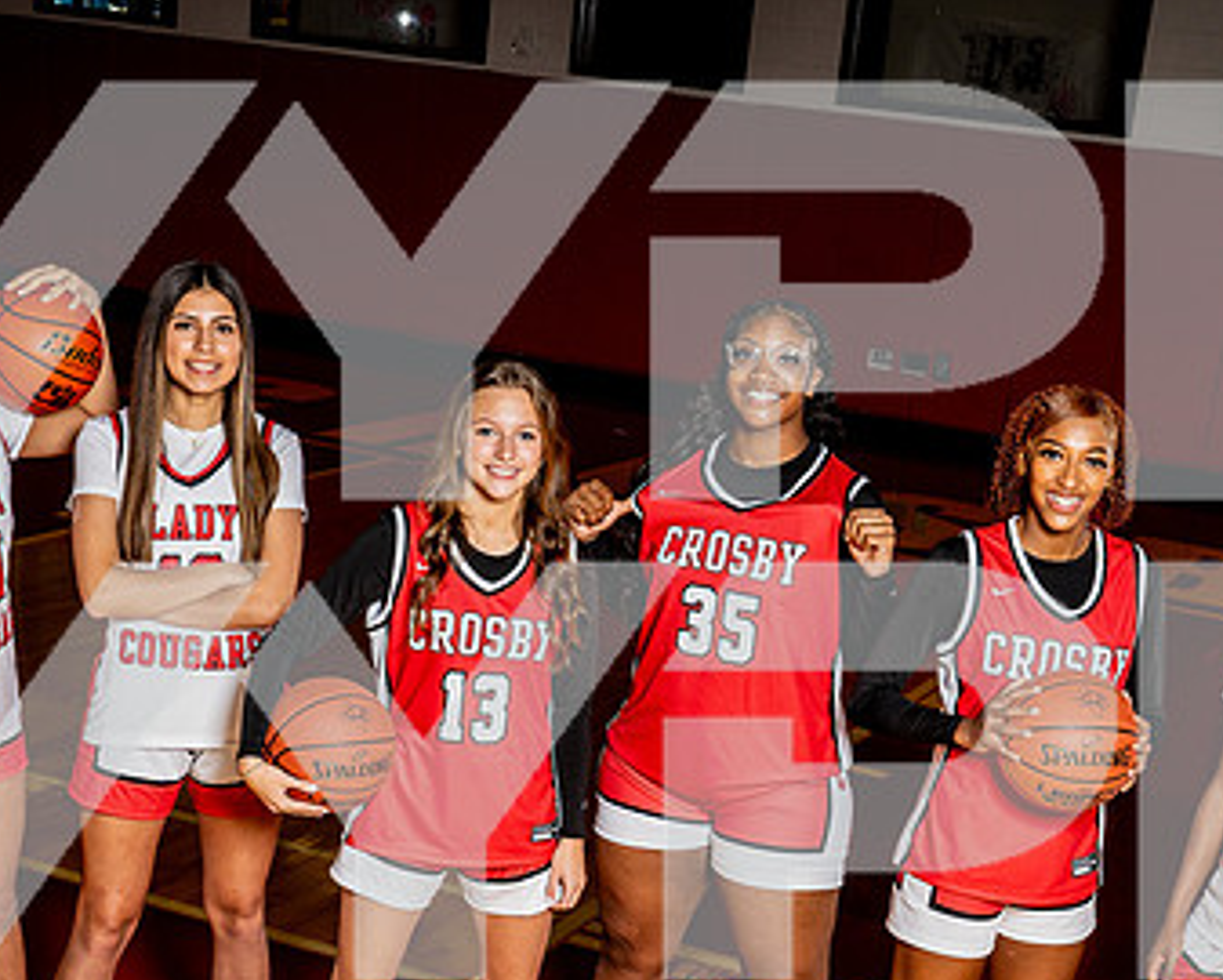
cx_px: 589
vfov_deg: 24.3
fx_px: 2245
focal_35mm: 62
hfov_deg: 30.5
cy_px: 773
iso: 400
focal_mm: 33
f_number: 8
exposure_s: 1/250
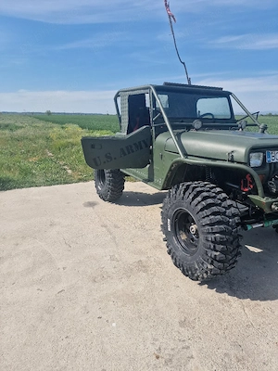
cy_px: 186
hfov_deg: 58.9
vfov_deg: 73.9
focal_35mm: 23
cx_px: 139
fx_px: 246
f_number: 1.8
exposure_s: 1/1667
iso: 50
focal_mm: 6.4
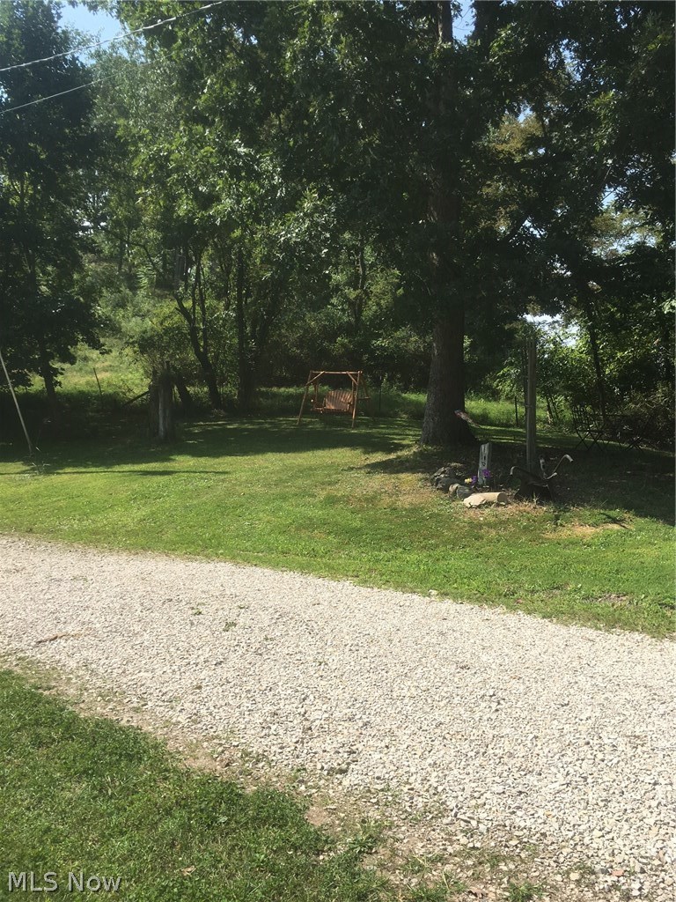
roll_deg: -2.2
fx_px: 755
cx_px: 338
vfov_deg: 61.7
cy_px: 451
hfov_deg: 48.2
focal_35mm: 29
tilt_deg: -5.8
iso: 25
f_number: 2.2
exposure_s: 1/1326
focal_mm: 4.15
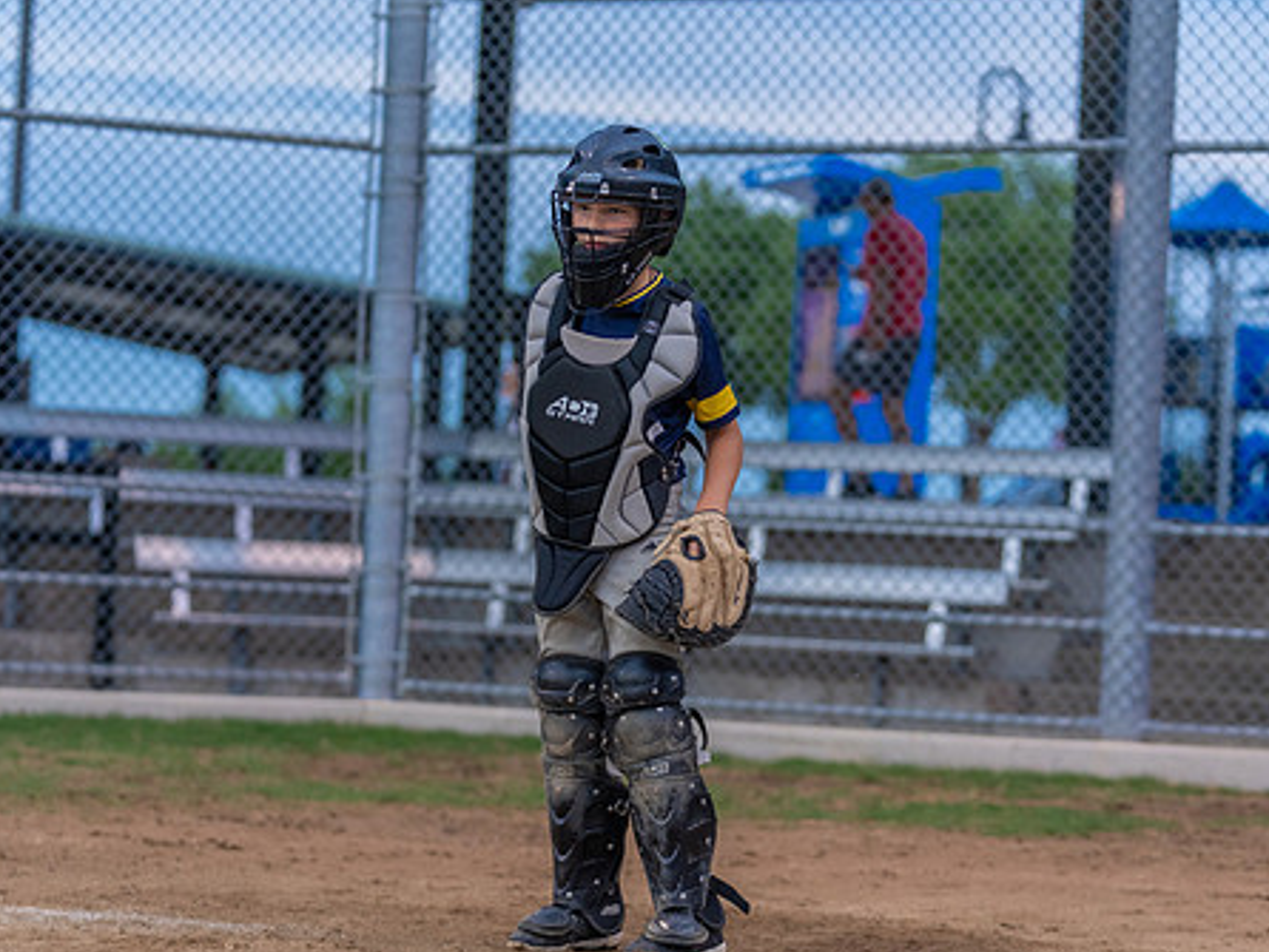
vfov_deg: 13.5
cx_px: 592
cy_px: 519
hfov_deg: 17.9
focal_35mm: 110
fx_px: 4035
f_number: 2.8
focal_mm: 88
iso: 1250
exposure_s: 1/1000
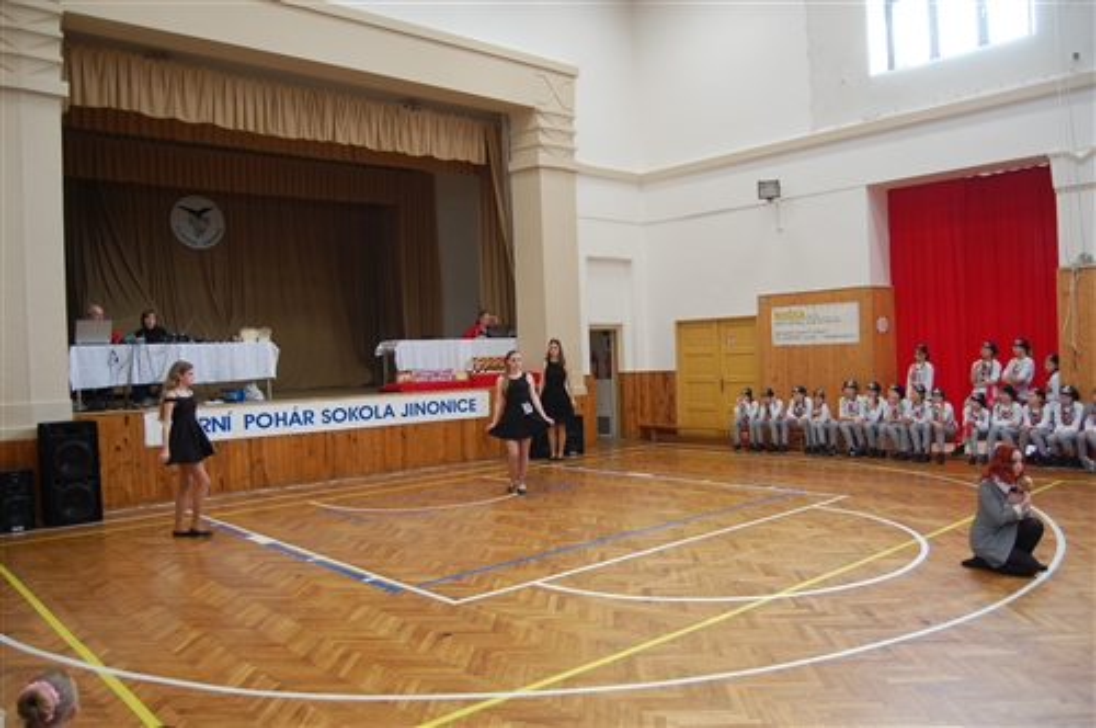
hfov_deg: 67.4
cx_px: 548
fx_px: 821
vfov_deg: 47.8
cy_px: 364
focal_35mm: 27
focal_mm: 18
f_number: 3.5
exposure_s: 1/50
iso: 400
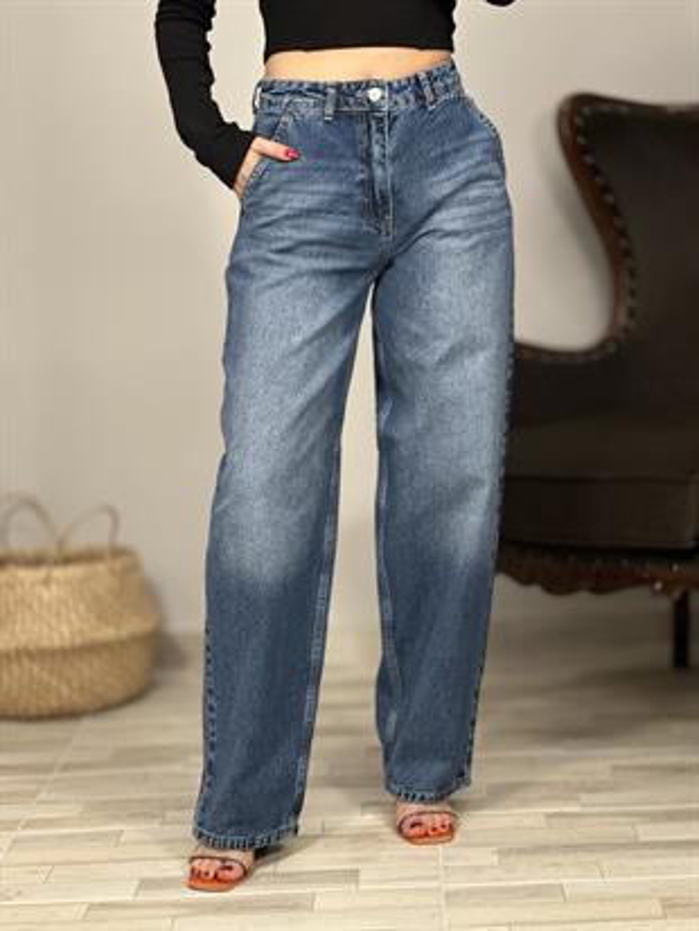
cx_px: 350
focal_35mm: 77
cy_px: 466
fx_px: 2072
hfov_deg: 19.1
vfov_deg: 25.3
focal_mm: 9
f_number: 2.8
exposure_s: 1/33
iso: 125
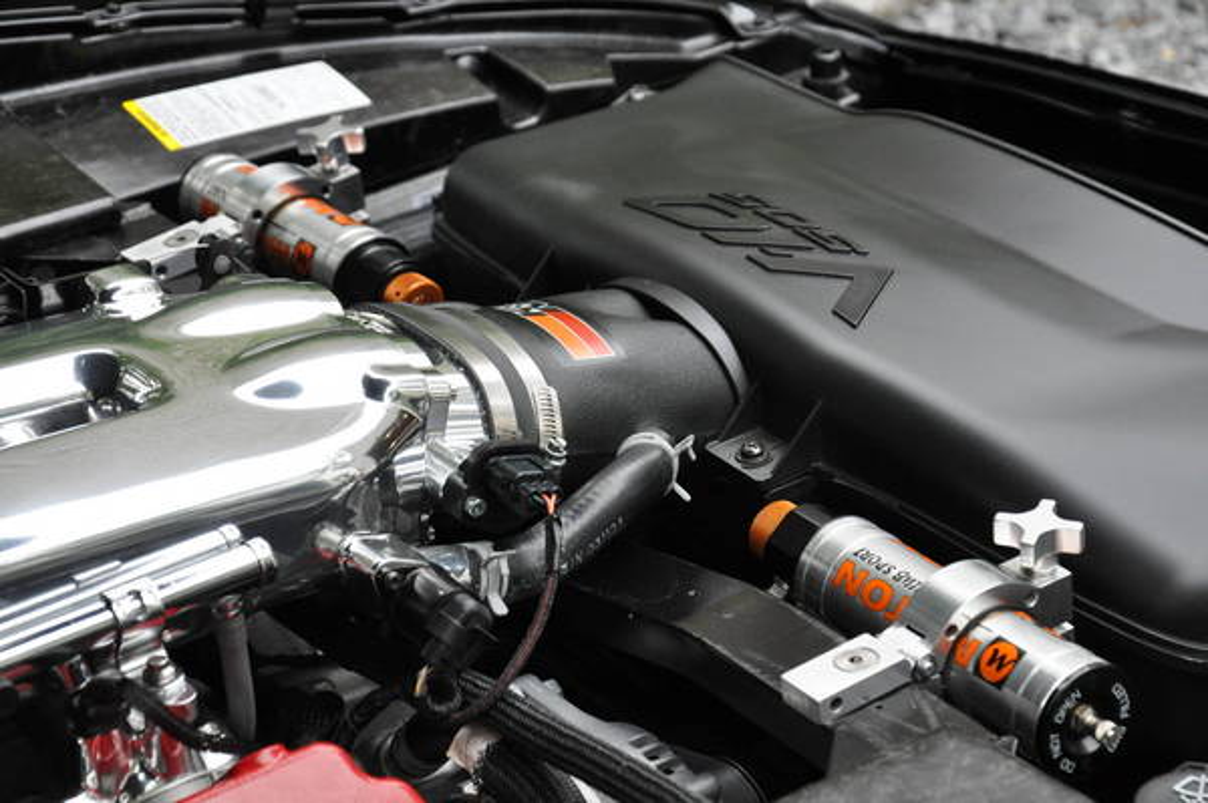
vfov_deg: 13.0
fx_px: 3520
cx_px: 604
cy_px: 402
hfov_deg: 19.5
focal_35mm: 105
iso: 1100
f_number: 5.3
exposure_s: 1/125
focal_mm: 70
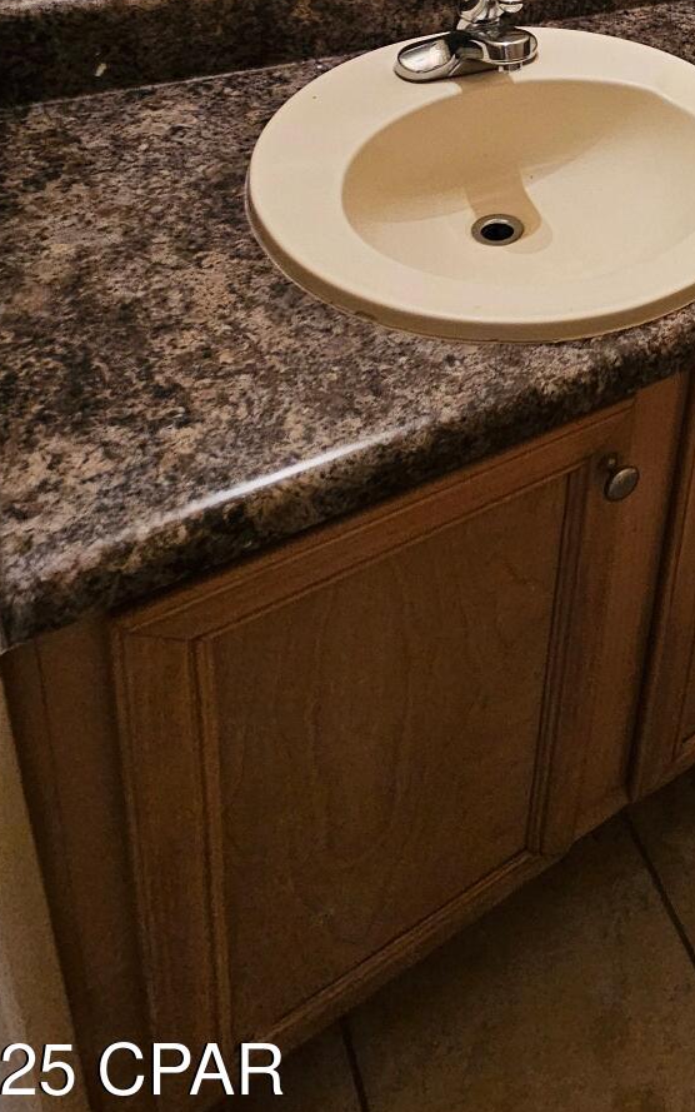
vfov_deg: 47.4
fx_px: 939
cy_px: -66
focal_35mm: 31
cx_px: 800
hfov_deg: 34.0
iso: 320
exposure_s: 1/40
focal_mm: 2.2
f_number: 2.2
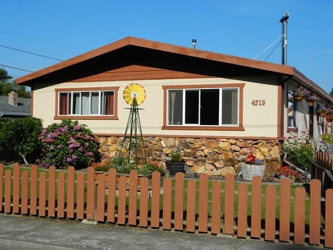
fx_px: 452
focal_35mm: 47
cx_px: 166
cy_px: 125
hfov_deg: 40.4
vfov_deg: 30.9
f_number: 10.2
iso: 80
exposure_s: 1/160
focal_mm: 8.4
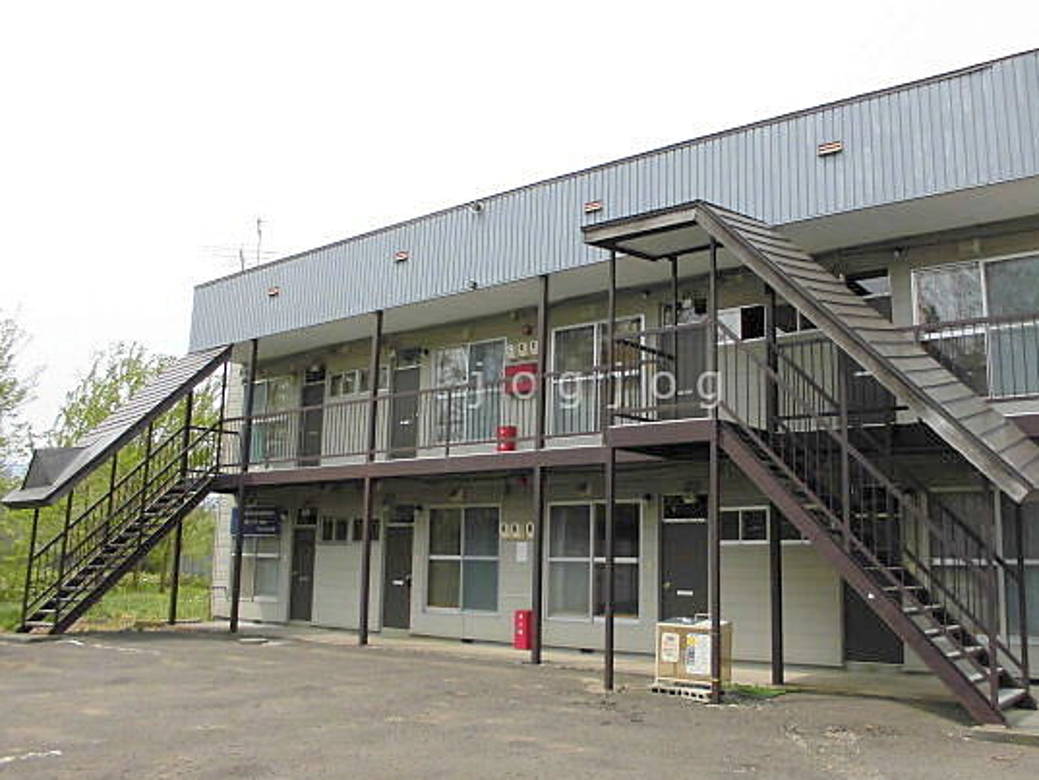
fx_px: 931
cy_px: 385
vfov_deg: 45.5
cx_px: 600
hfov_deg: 58.1
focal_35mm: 31
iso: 100
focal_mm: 4.6
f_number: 3.5
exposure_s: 1/640
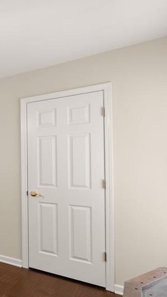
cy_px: 160
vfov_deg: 66.0
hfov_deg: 24.5
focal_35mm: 29
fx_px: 229
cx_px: -112
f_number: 7.1
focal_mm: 14
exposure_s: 1/4
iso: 640
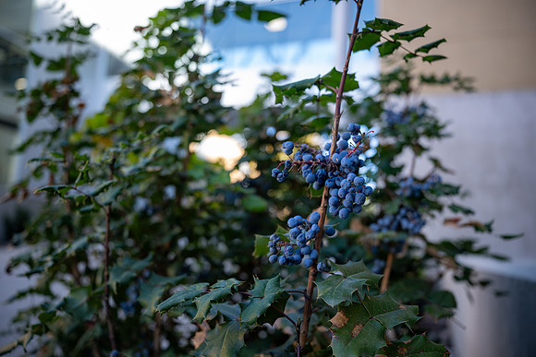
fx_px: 439
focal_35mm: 30
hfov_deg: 62.8
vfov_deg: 44.3
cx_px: 268
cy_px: 178
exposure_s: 1/500
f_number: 2.8
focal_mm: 29.5
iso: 320
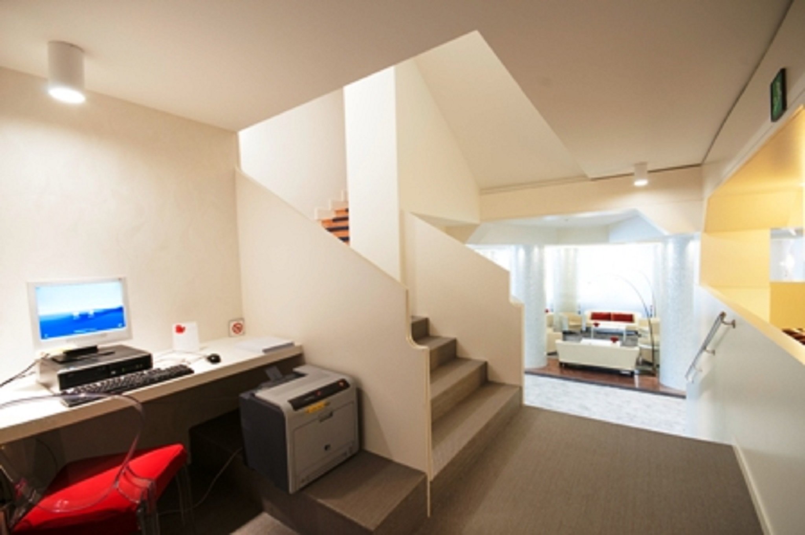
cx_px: 402
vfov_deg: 77.2
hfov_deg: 100.4
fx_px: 335
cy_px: 268
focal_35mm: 15
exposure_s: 1/1.25
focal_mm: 10
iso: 200
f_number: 9
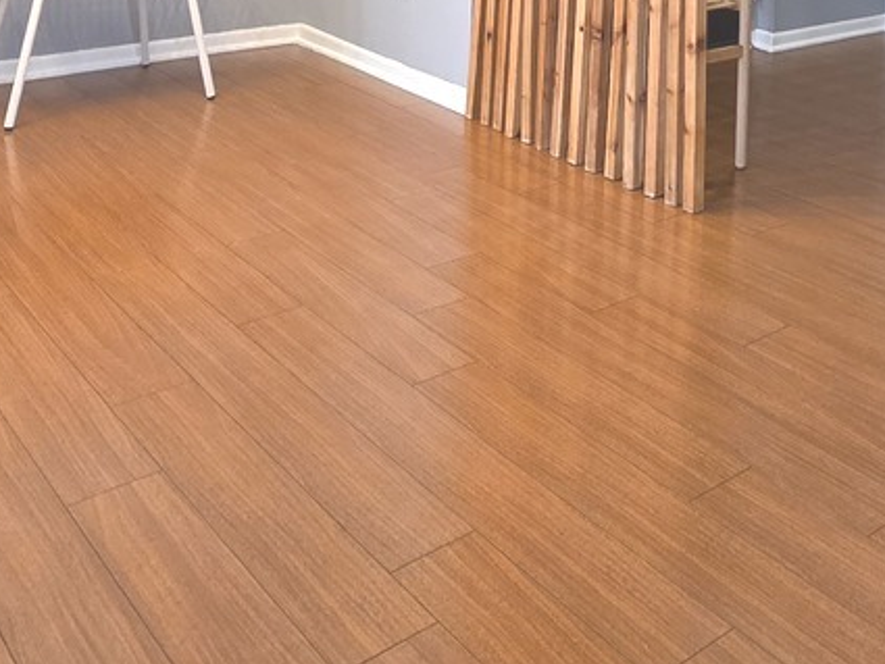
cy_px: -189
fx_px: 1125
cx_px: 835
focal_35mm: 44
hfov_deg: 39.1
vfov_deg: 27.6
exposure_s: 1/120
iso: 200
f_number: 1.9
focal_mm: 2.2
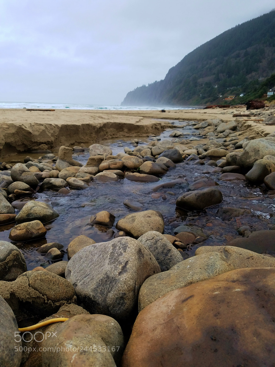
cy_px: 184
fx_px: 275
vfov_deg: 67.3
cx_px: 138
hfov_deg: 53.1
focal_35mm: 26
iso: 50
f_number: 1.7
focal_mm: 4.2
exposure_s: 1/151
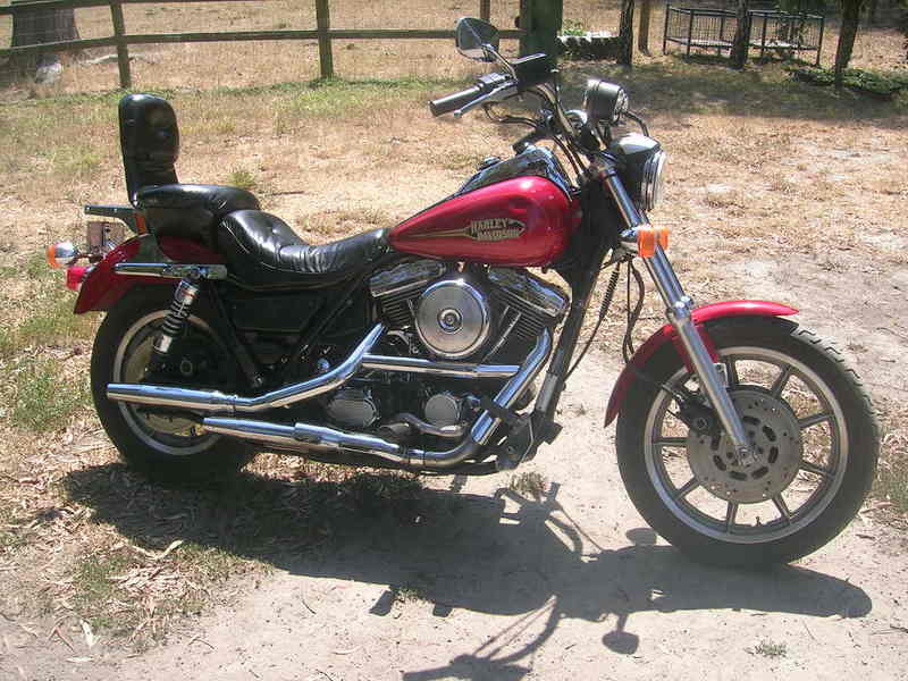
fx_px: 918
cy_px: 340
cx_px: 454
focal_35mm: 35
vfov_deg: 40.7
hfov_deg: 52.6
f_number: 4.8
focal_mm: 5.4
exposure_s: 1/199
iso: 50
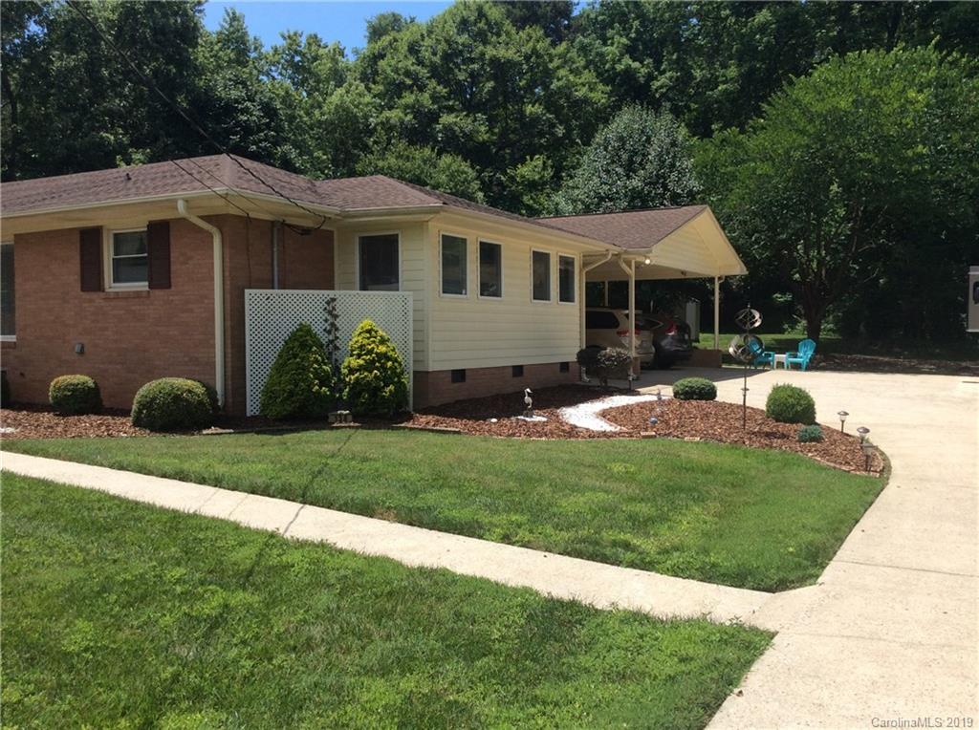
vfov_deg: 44.0
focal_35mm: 32
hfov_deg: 56.9
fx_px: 903
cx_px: 490
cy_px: 365
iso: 32
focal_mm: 3.3
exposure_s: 1/1217
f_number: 2.4
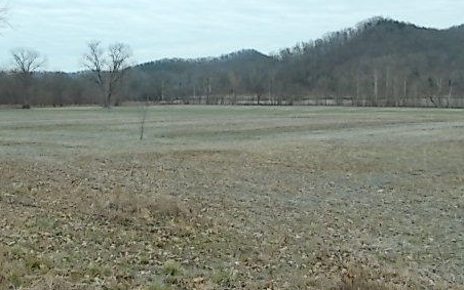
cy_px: 144
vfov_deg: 32.8
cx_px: 161
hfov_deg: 49.6
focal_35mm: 39
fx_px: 493
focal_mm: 4.6
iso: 80
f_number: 3.2
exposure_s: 1/250
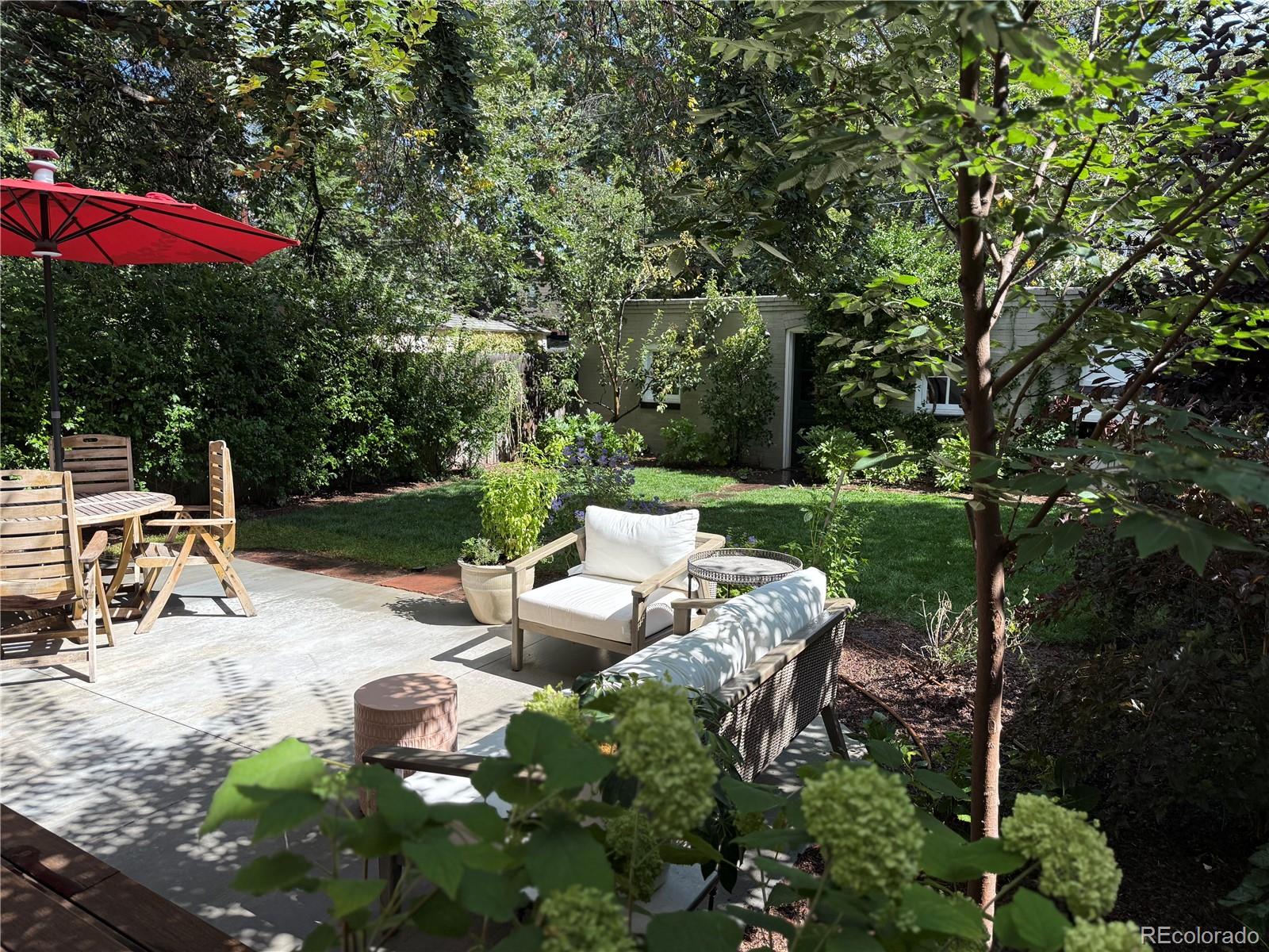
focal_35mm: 24
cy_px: 476
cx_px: 634
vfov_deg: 56.8
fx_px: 880
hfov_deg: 71.6
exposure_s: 1/1653
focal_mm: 6.76
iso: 100
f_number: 1.78
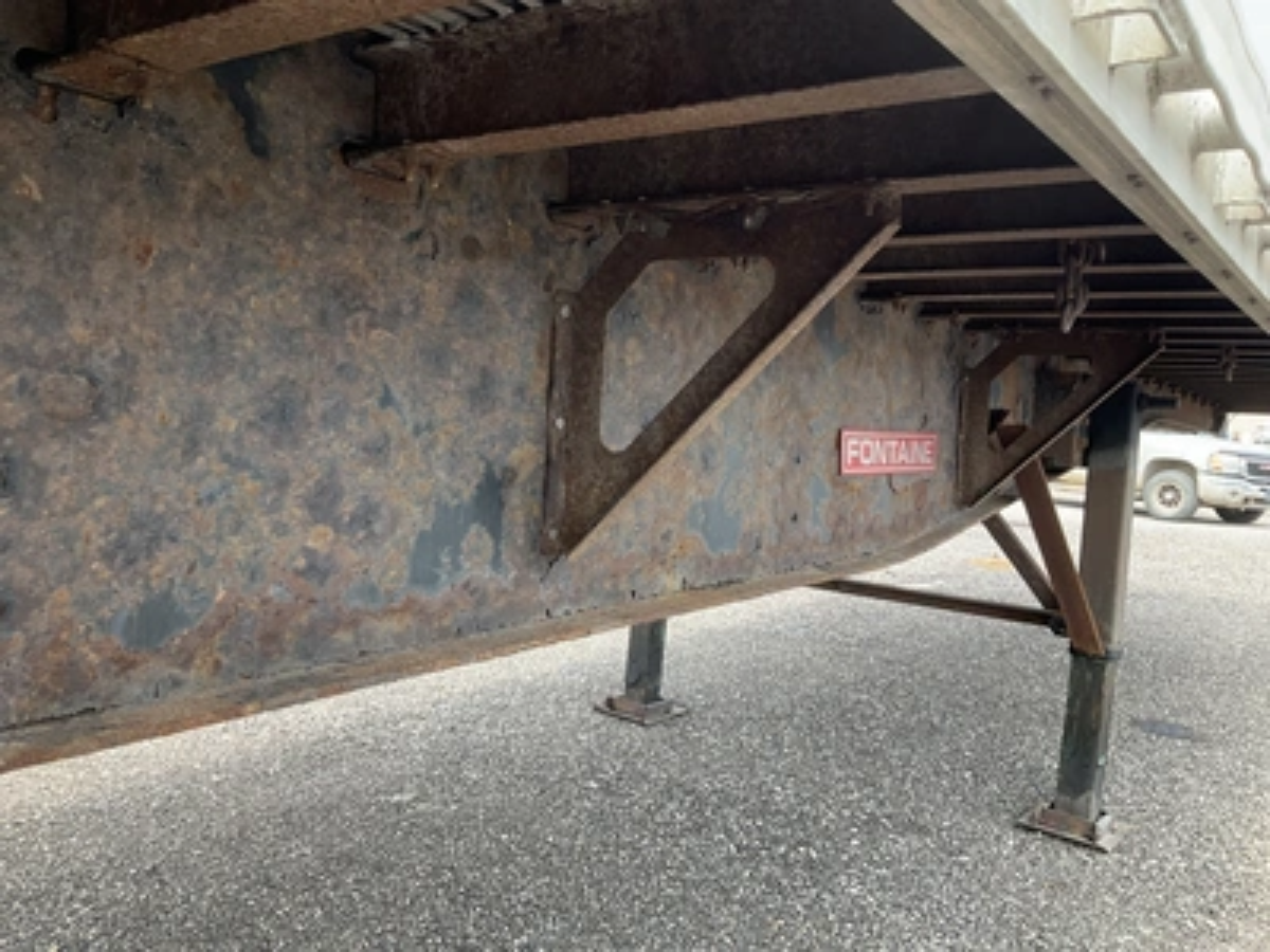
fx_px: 1064
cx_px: 635
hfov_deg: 61.7
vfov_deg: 48.2
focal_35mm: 29
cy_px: 476
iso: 25
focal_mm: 3
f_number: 1.8
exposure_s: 1/187
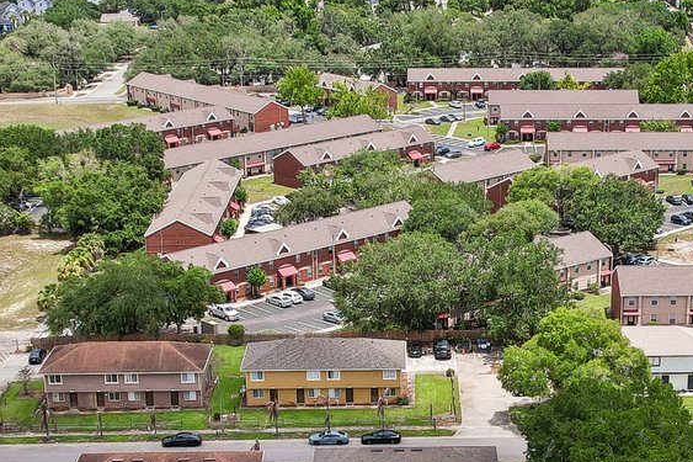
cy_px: 401
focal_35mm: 80
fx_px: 1539
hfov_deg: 25.3
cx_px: 452
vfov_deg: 16.9
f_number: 2.8
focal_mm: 8.4
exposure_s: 1/2000
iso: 130
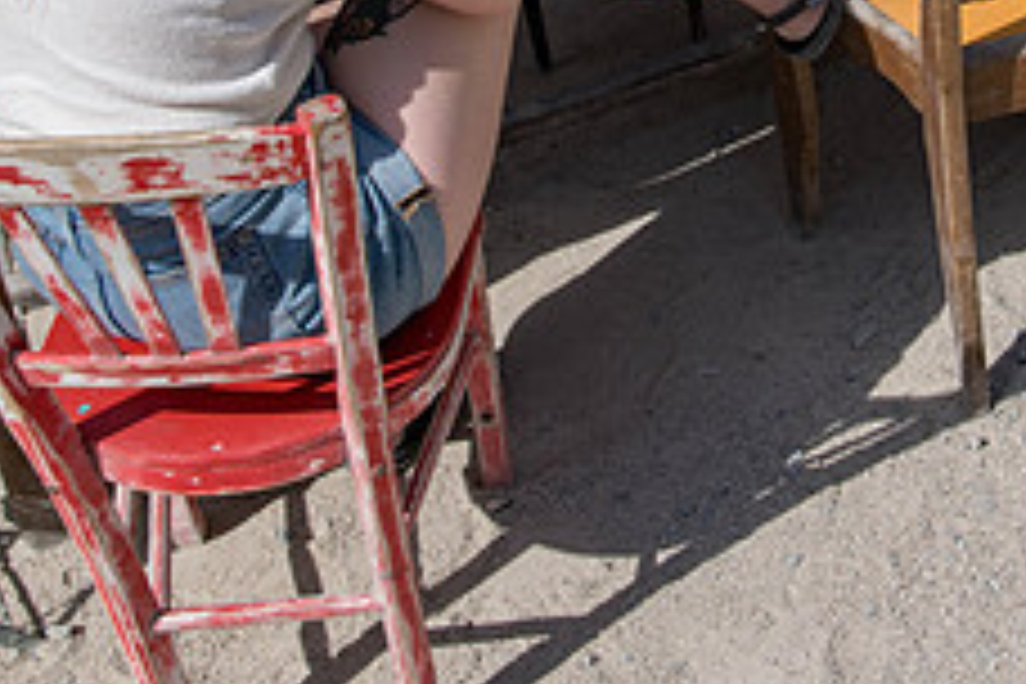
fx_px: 1738
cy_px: -124
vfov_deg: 20.9
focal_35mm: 61
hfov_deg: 32.2
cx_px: 783
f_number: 9
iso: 64
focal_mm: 24
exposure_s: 1/320
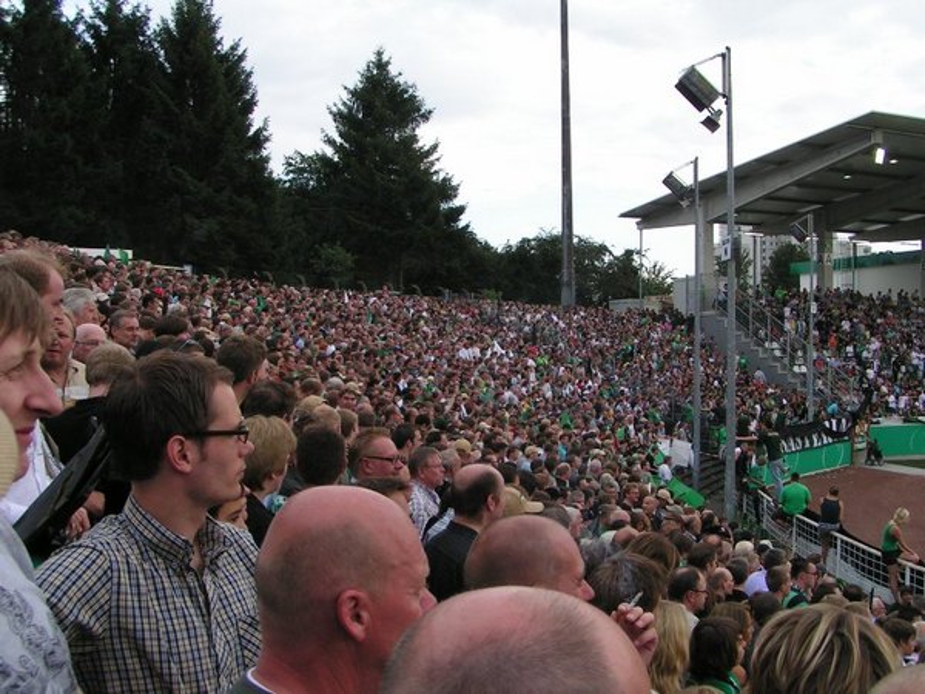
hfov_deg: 49.0
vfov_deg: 37.7
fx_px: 1015
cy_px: 347
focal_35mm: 38
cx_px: 462
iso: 50
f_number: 5.6
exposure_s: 1/80
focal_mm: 5.8
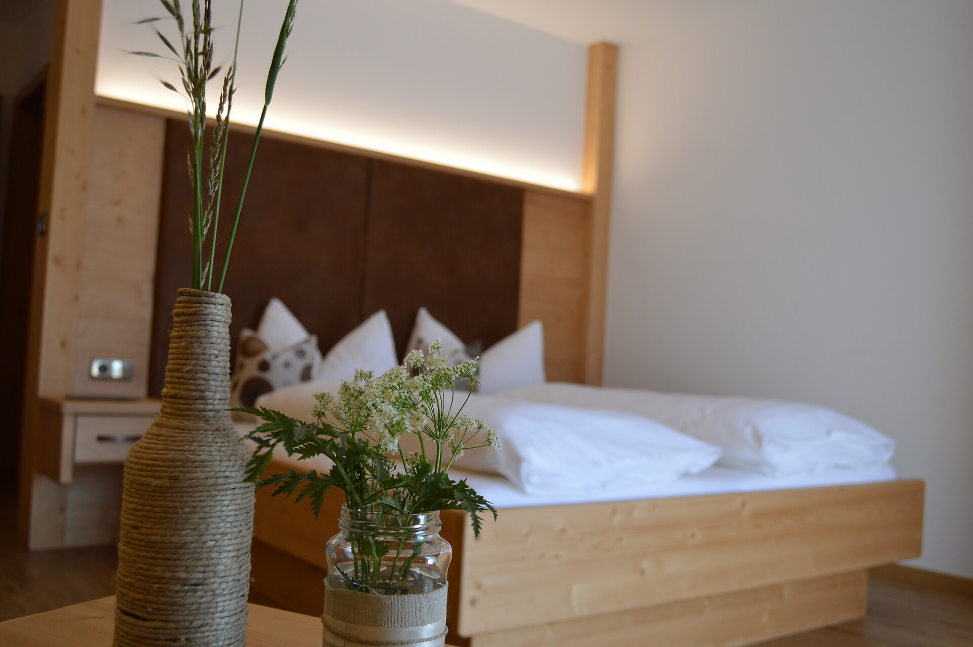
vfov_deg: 36.8
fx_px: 972
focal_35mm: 36
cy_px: 324
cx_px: 486
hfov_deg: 53.2
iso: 400
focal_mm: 24
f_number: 4.5
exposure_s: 1/80
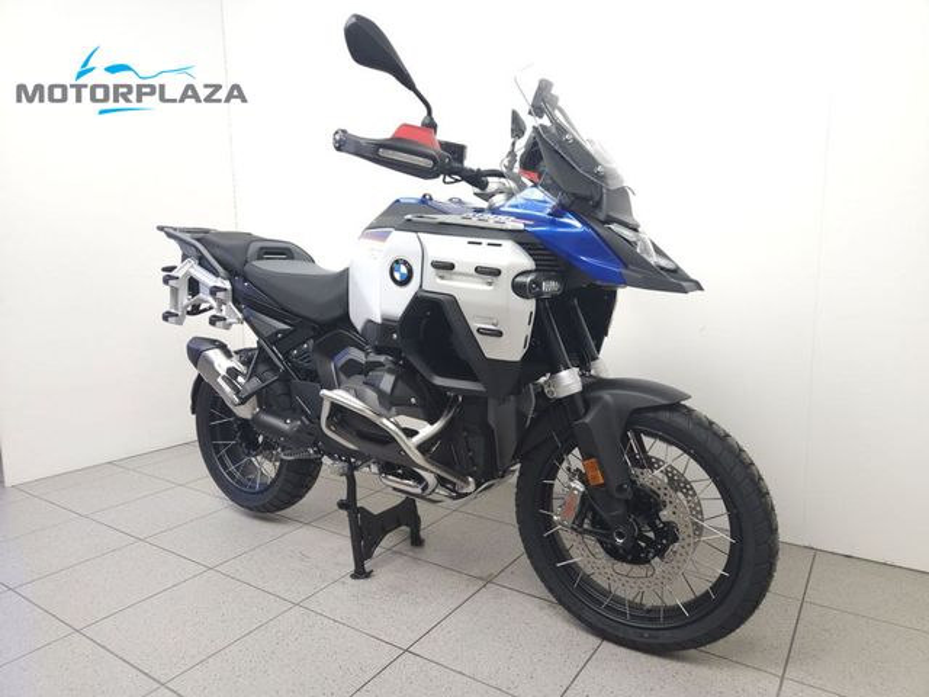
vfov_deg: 58.9
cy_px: 348
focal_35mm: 23
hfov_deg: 73.9
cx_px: 464
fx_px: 617
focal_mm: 5.4
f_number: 1.8
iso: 125
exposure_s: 1/50
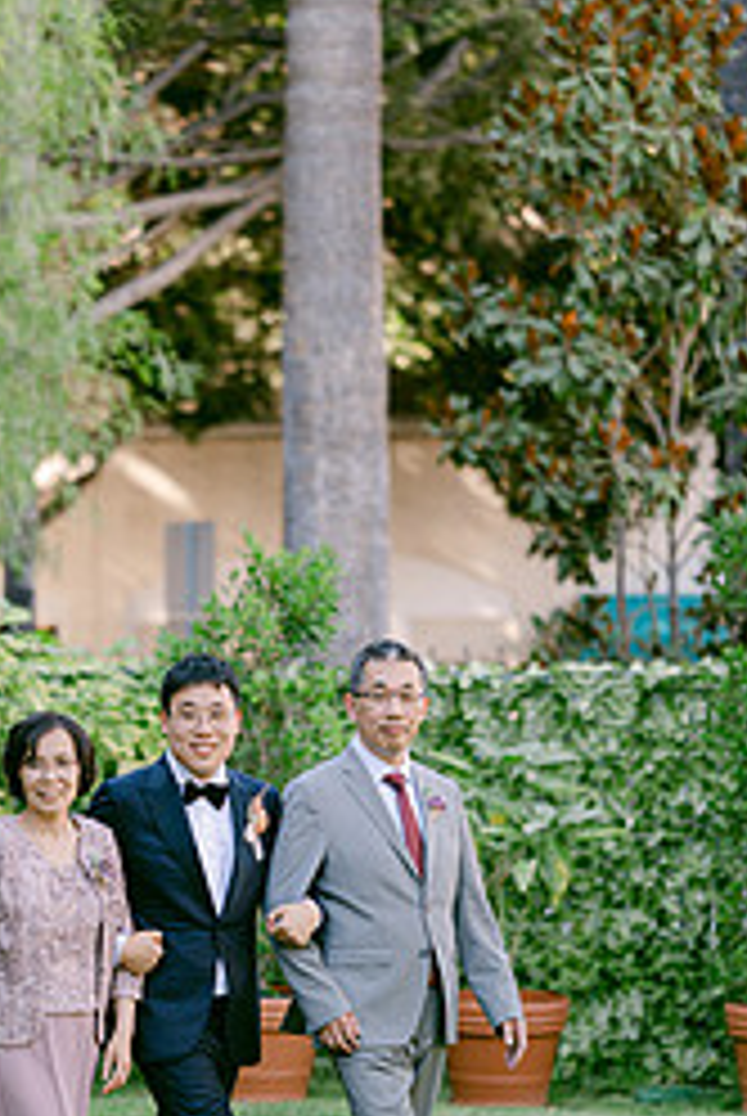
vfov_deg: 13.3
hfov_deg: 8.9
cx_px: 207
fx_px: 4780
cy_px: 774
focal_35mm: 154
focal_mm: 85
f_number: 1.8
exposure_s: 1/250
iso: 80
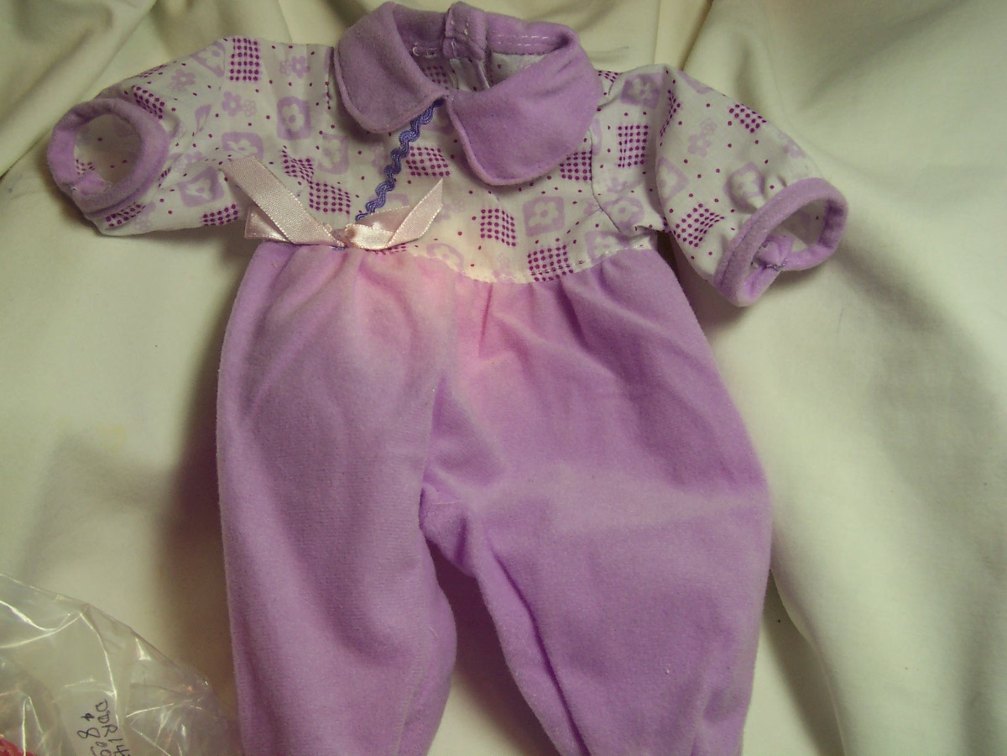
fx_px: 1076
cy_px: 378
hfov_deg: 50.1
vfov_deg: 38.7
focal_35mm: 37
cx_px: 504
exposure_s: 1/90
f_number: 2.8
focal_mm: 5.6
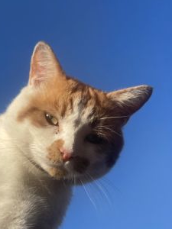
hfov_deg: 27.1
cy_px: 79
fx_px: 345
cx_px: 18
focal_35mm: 52
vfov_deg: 36.5
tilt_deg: +56.1
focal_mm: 4.2
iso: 32
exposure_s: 1/2451
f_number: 1.6
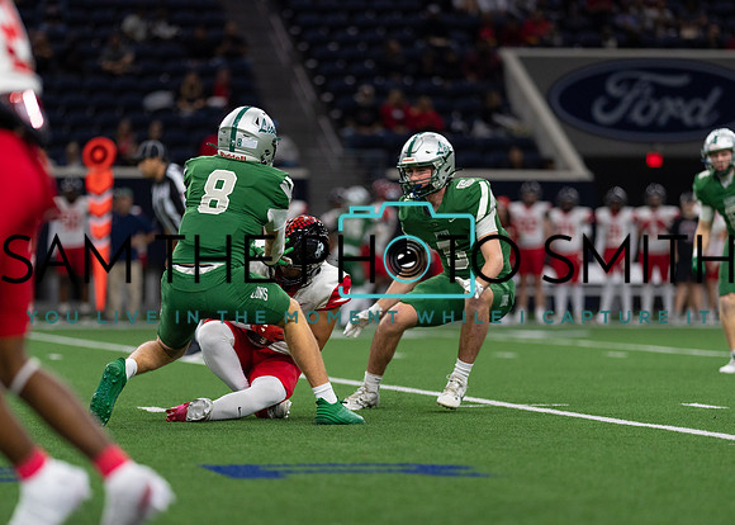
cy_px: 357
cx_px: 323
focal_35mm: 202
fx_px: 4207
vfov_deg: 7.1
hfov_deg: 10.0
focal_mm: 135
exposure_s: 1/1250
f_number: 1.8
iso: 1000
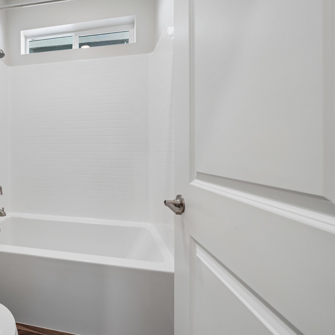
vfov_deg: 83.9
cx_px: 67
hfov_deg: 75.1
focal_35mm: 17
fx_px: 186
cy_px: 161
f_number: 8
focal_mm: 12
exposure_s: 1/20
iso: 400
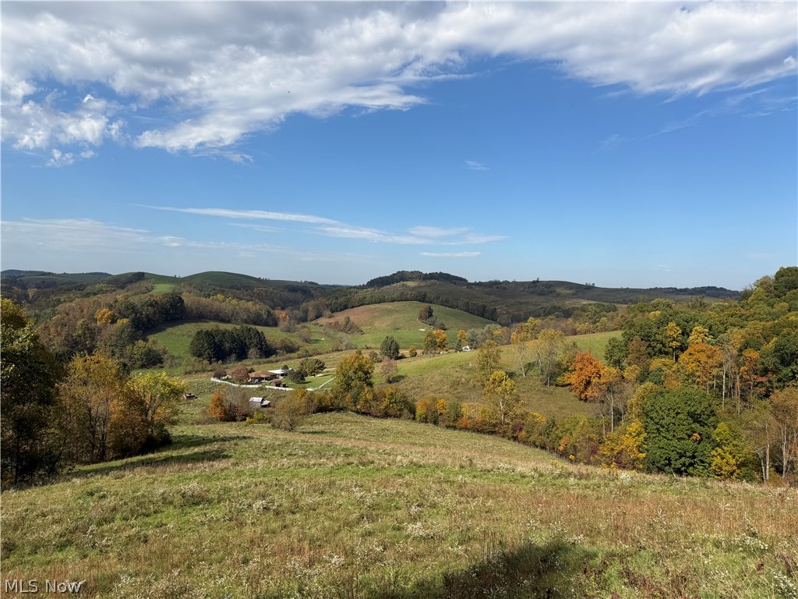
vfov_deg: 56.8
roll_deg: -3.0
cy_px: 300
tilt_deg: -1.4
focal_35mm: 24
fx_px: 553
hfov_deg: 71.6
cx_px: 399
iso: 80
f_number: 1.78
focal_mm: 6.76
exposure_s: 1/5714
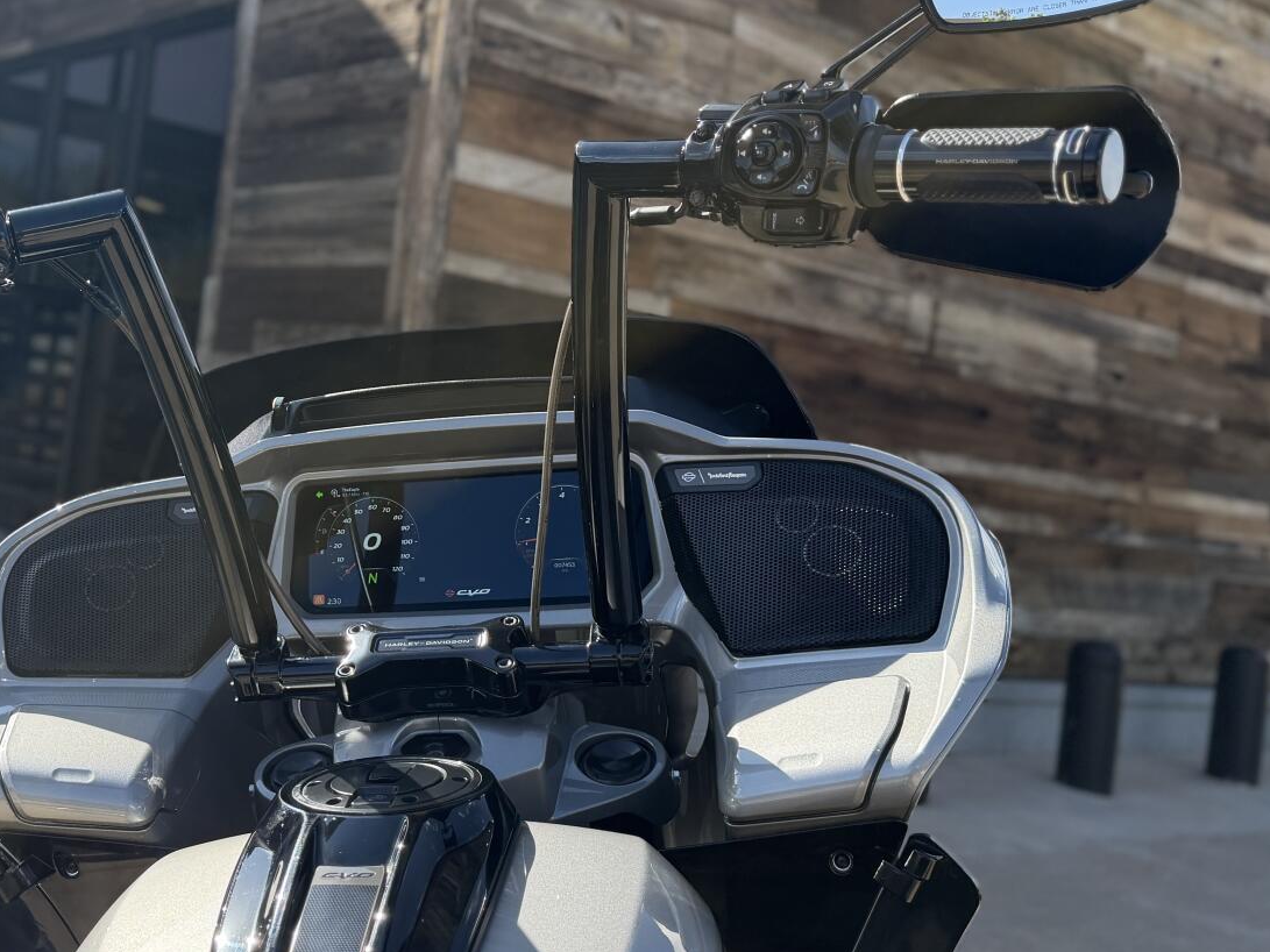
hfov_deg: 42.1
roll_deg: -7.3
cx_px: 378
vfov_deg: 32.8
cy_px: 405
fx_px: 1614
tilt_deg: +1.1
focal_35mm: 44
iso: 100
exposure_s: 1/2053
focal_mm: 6.76
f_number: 1.78
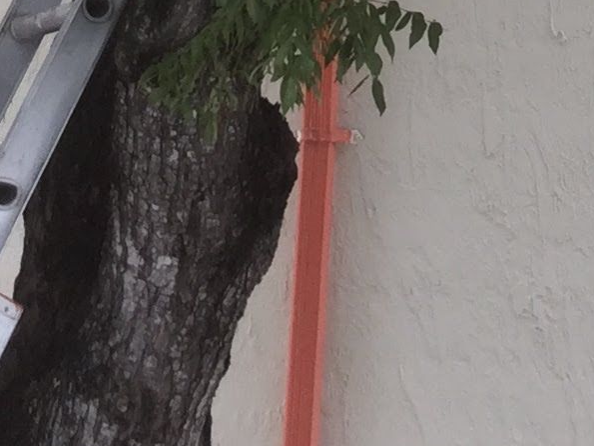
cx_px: 445
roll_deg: -1.9
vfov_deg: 7.9
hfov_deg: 11.6
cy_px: -738
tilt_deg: +22.6
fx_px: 2917
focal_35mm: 170
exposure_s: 1/100
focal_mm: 3.3
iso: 25
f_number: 2.4
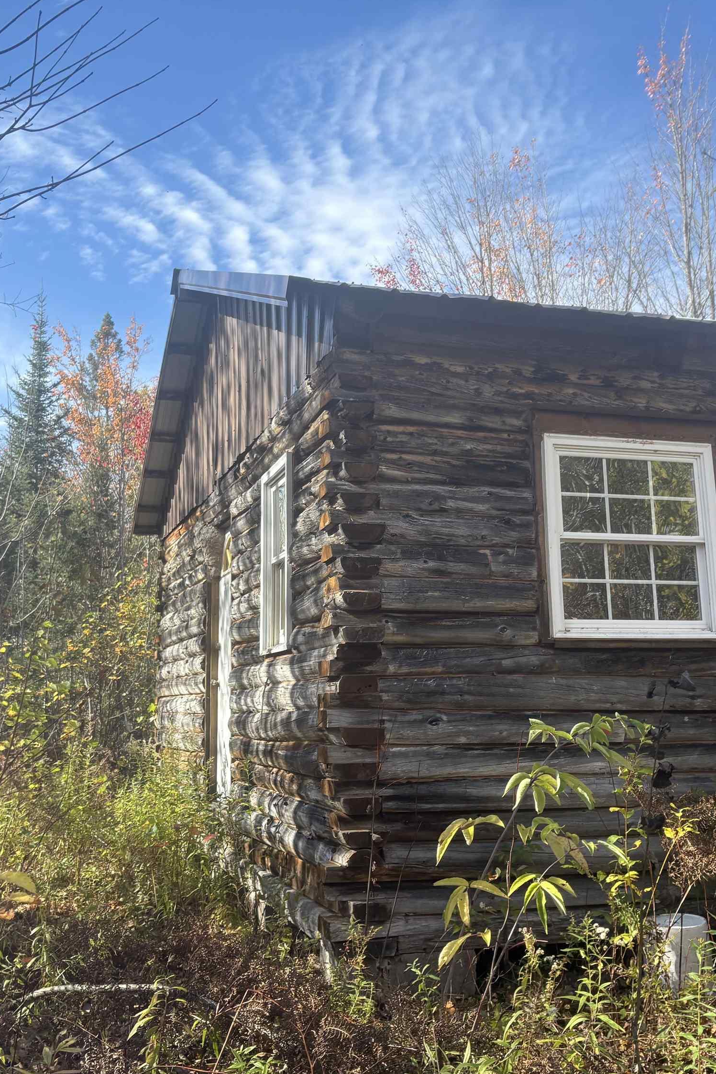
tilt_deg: +6.8
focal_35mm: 37
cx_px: 349
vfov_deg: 51.9
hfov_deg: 35.9
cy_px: 549
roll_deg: -0.3
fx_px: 1104
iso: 50
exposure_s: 1/1175
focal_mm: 5.96
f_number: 1.6
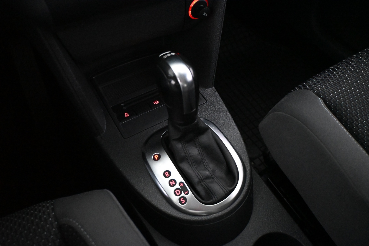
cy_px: 123
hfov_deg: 63.2
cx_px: 184
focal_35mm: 29
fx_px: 300
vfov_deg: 44.6
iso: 9000
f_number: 3.8
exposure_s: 1/60
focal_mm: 19.5
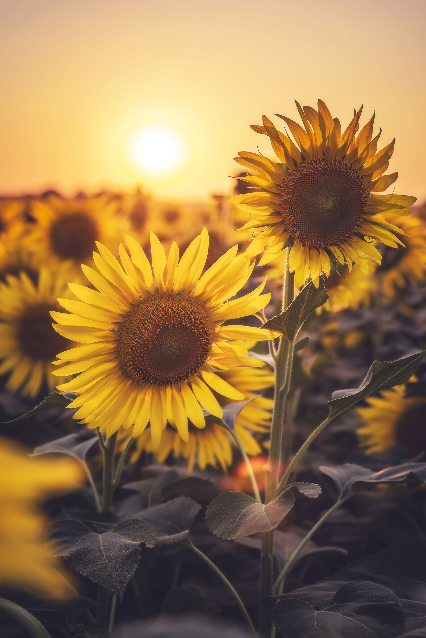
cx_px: 213
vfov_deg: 28.8
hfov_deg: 19.5
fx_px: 1241
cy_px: 319
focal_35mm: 70
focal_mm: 70
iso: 100
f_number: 4
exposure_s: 1/500
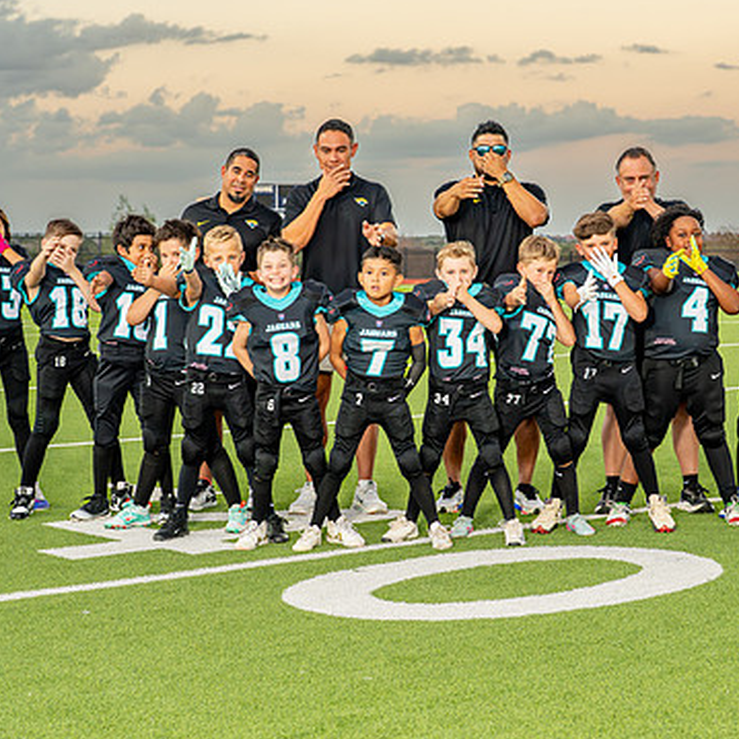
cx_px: 424
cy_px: 343
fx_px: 2029
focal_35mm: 84
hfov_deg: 20.6
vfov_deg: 20.6
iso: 1250
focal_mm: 50
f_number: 4
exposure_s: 1/400
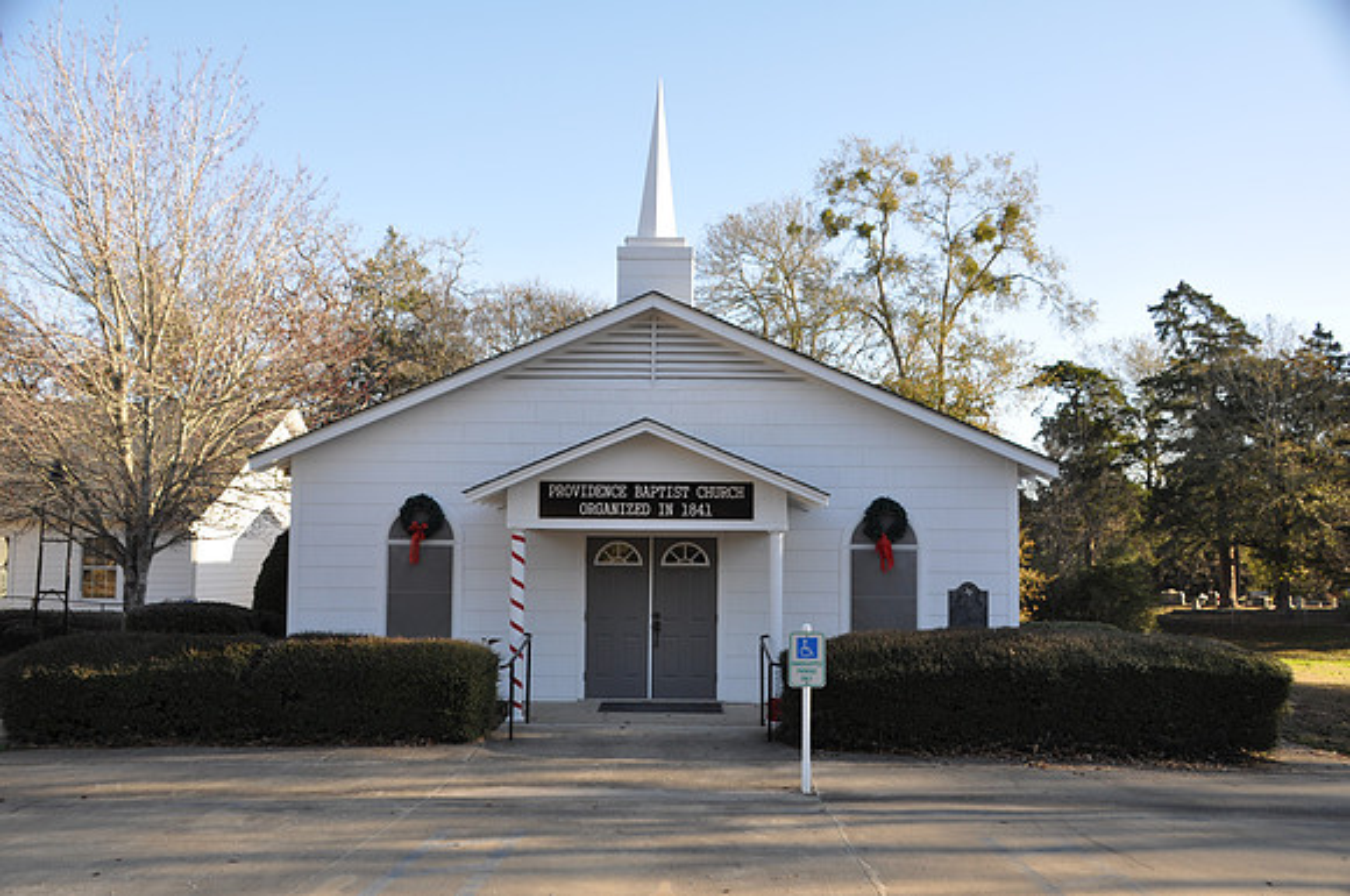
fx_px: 1348
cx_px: 675
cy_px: 448
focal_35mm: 36
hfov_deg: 53.2
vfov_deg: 36.8
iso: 200
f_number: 6.3
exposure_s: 1/160
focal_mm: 24
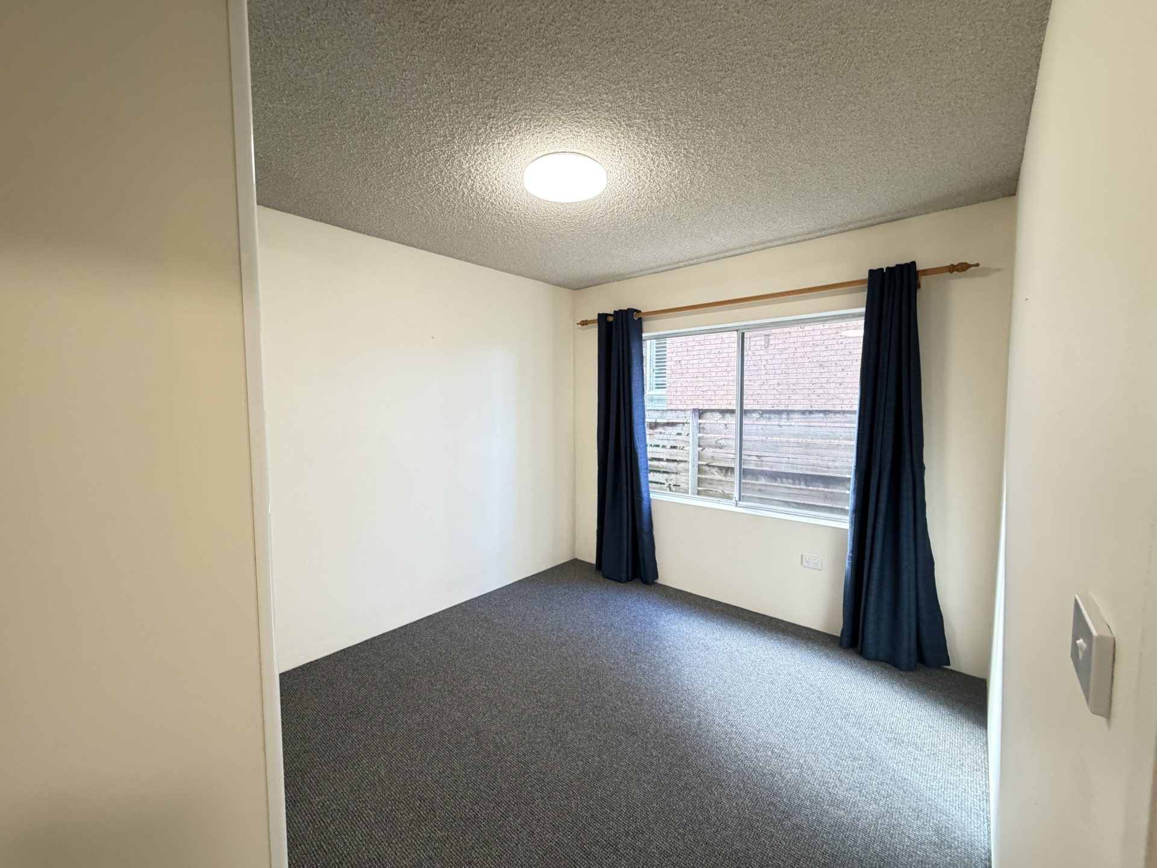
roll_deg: +0.8
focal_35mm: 14
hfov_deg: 102.1
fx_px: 468
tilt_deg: -3.2
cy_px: 434
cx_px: 578
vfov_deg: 85.7
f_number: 2.2
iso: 400
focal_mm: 2.22
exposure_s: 1/50
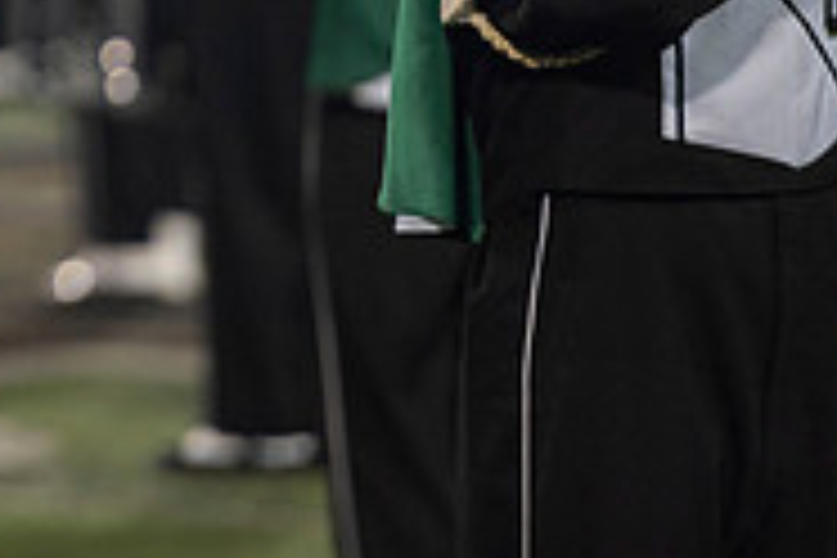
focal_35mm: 623
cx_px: -382
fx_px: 14484
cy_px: -284
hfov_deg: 3.3
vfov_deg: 2.2
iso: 1000
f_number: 2.8
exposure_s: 1/500
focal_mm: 200
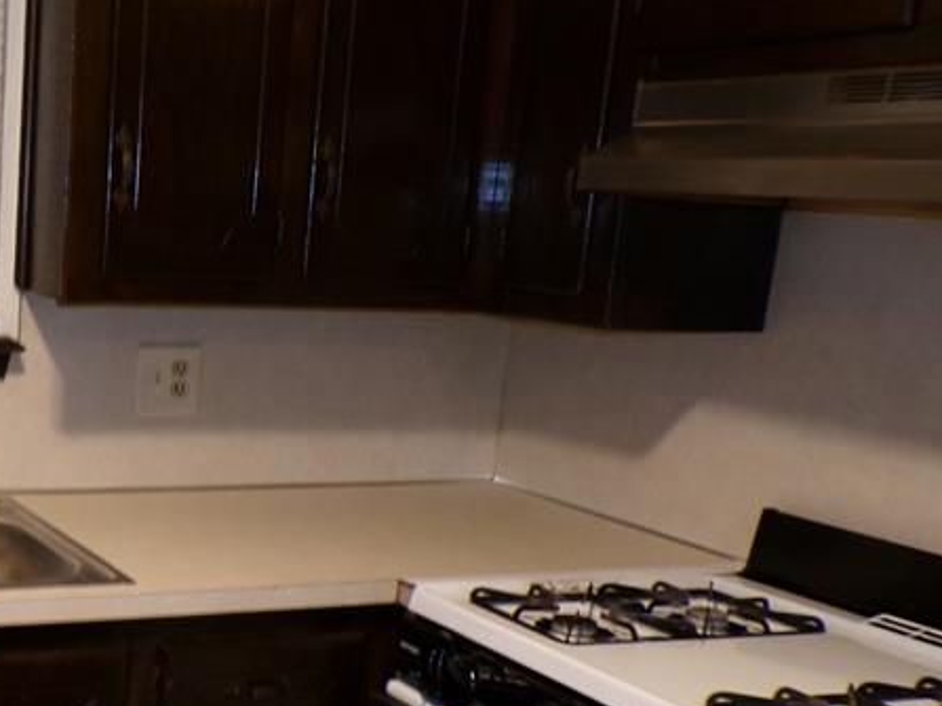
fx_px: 1496
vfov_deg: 25.9
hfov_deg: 31.9
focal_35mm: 55
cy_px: 599
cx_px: -30
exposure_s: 1/17
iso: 200
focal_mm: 4.3
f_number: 3
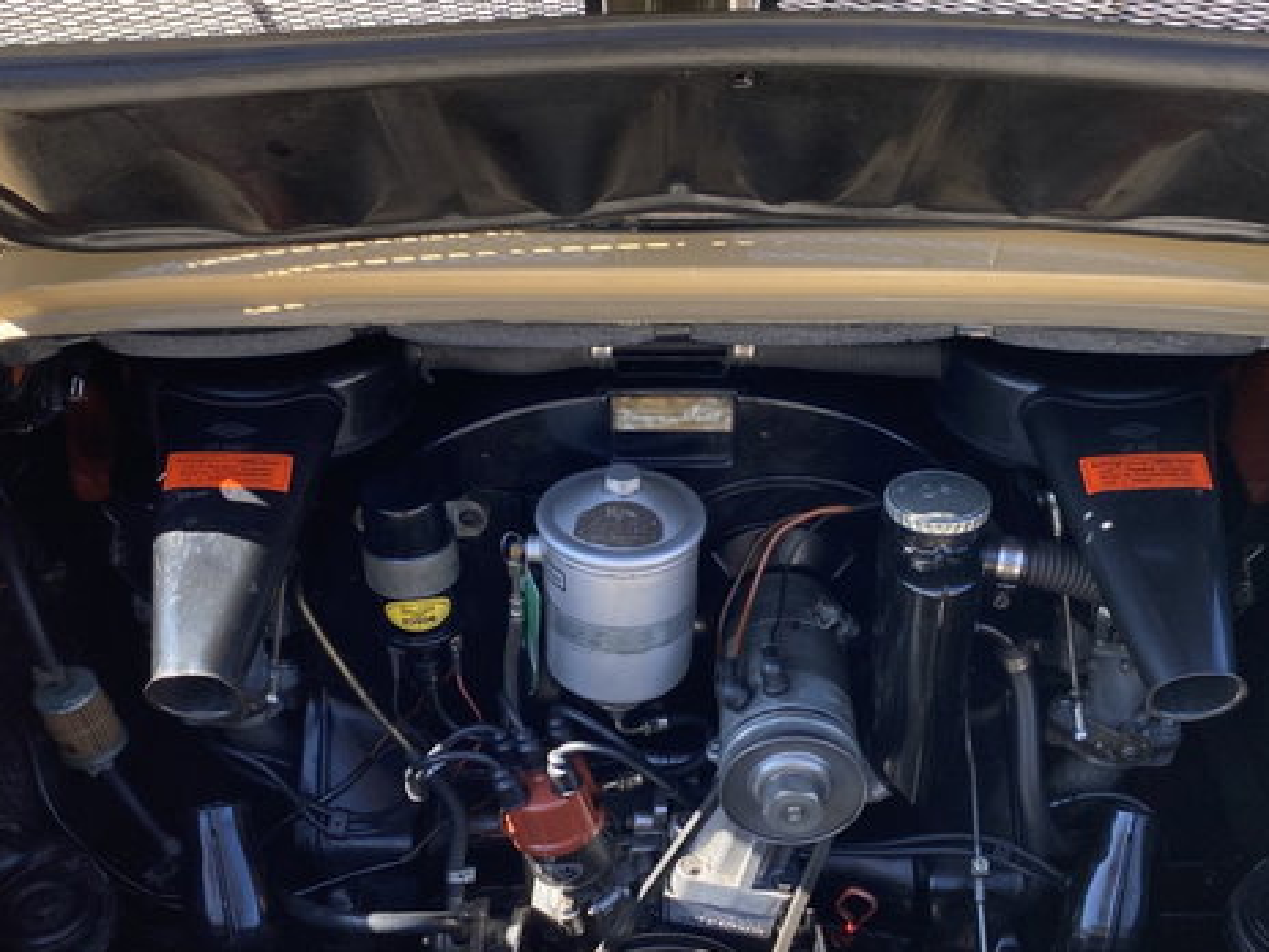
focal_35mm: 43
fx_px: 1576
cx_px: 634
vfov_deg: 33.2
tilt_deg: -39.9
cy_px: 654
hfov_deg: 43.9
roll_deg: +1.2
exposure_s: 1/510
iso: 32
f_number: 1.8
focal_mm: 4.25
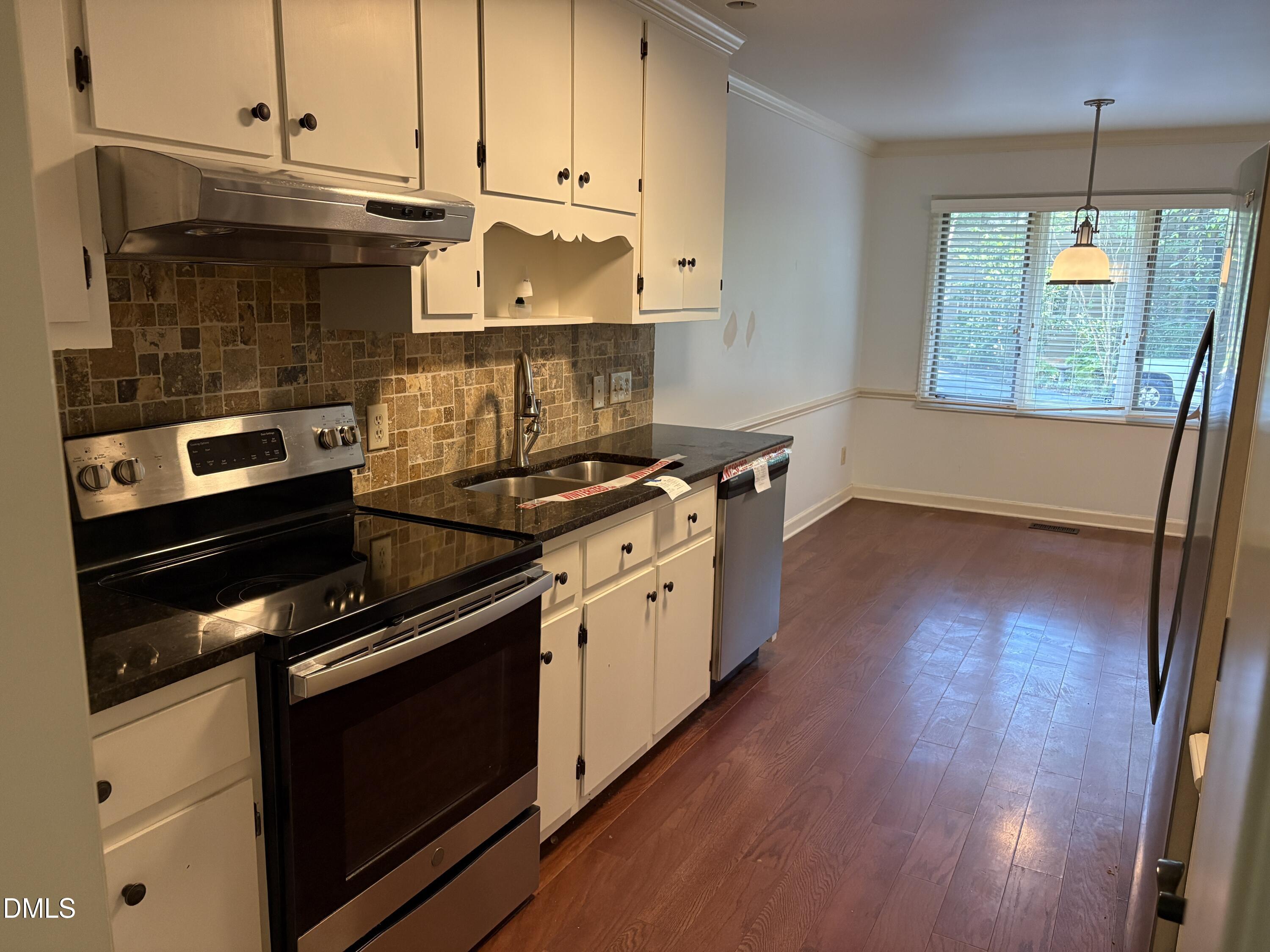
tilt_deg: -10.3
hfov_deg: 67.3
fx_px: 954
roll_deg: -0.9
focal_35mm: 26
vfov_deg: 53.1
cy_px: 476
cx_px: 635
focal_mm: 5.96
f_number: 1.6
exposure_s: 1/60
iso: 400
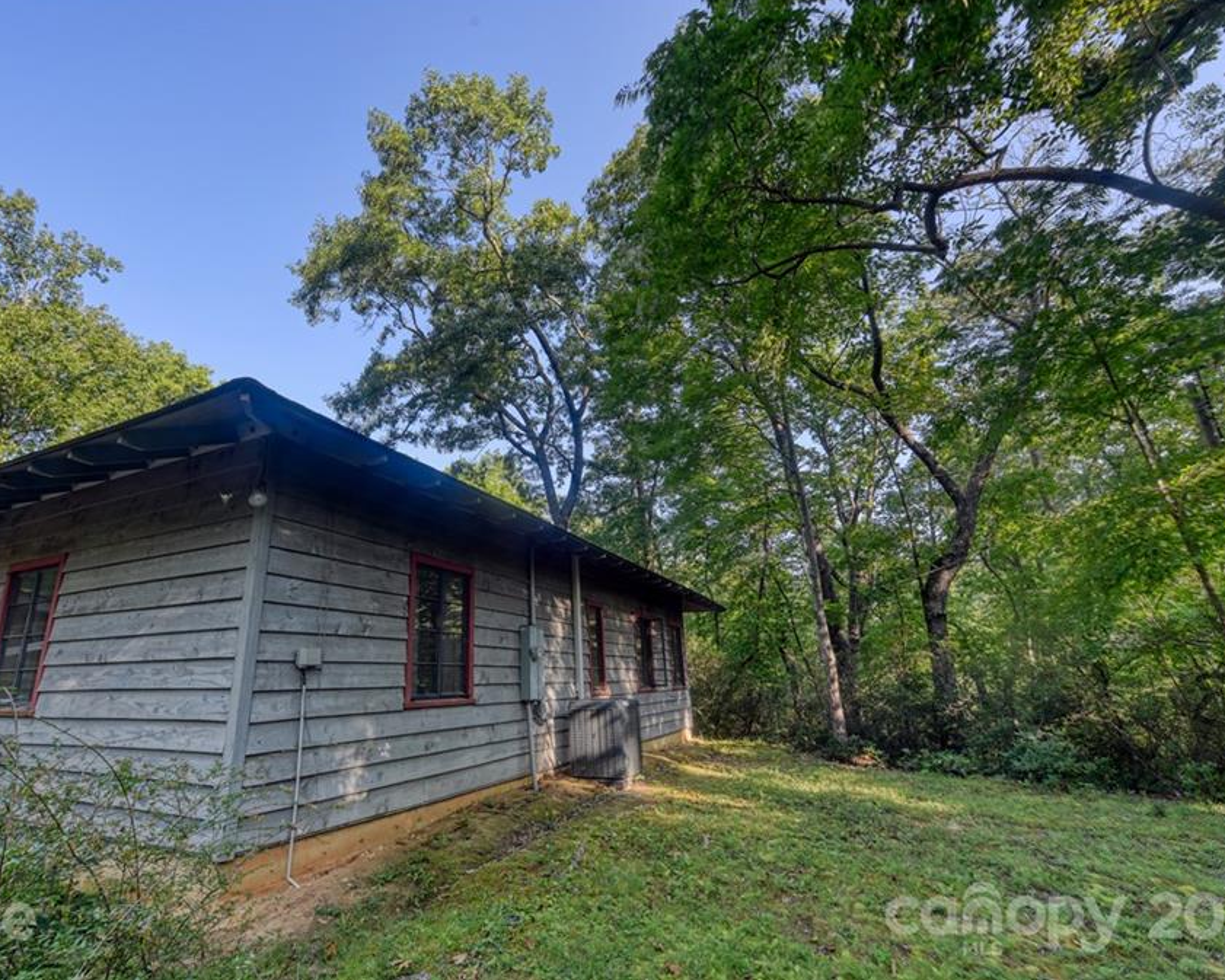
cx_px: 548
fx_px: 580
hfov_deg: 92.8
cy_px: 486
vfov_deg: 80.4
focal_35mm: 16
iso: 100
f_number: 10
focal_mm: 14
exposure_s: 1/15
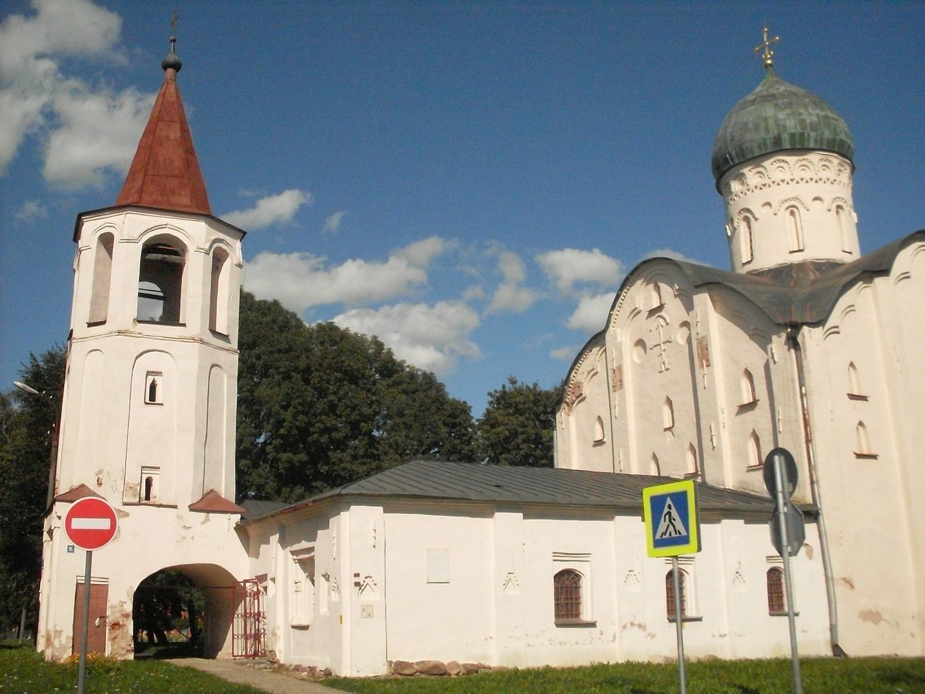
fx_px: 1016
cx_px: 462
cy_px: 347
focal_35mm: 38
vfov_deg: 37.7
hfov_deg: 49.0
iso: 400
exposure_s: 1/2000
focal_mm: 6.3
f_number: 8.4
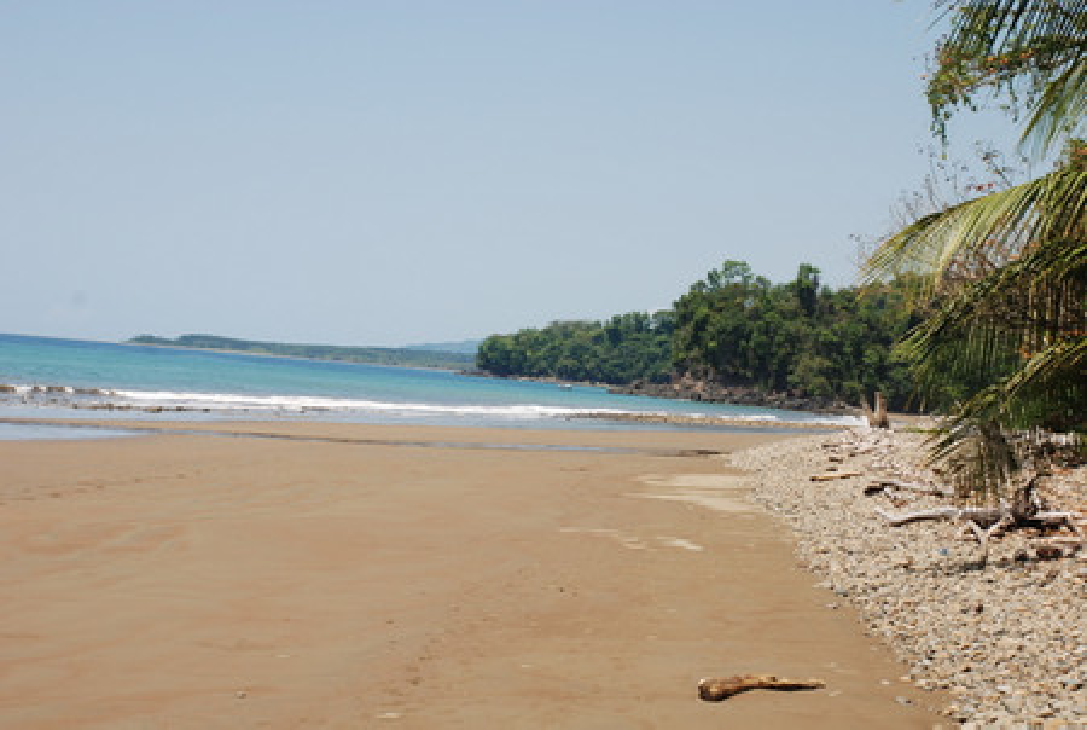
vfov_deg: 17.6
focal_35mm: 78
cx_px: 544
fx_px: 2360
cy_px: 365
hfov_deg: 25.9
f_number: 8
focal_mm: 52
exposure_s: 1/250
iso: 100
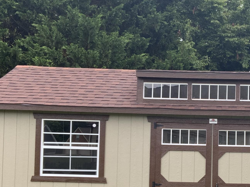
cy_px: 143
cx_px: 203
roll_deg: -1.6
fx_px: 484
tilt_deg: +1.9
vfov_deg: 21.7
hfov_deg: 28.3
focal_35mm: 67
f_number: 1.8
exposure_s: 1/342
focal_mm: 3
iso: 16
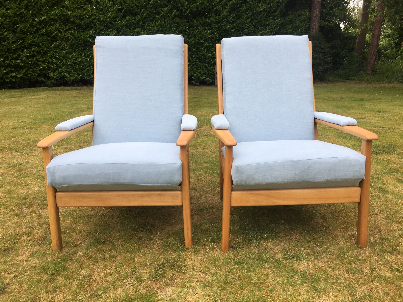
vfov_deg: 48.2
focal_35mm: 29
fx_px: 338
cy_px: 151
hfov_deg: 61.7
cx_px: 202
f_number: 2.2
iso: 25
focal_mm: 4.15
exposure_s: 1/400
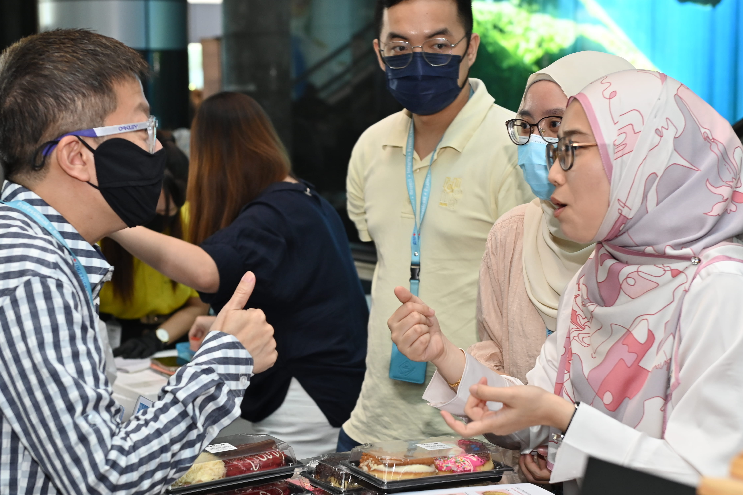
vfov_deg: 18.4
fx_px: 1526
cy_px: 299
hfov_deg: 27.3
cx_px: 305
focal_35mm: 74
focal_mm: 55
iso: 1000
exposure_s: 1/100
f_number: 4.5
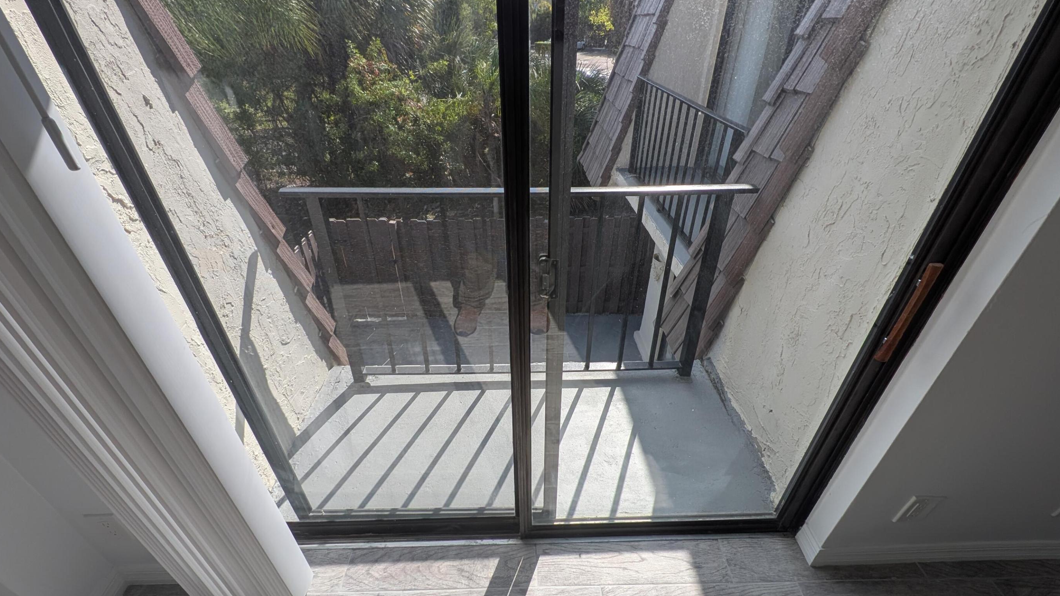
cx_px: 526
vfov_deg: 70.5
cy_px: 307
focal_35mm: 15
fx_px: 422
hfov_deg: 103.0
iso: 29
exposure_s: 1/739
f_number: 2.2
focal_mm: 1.54
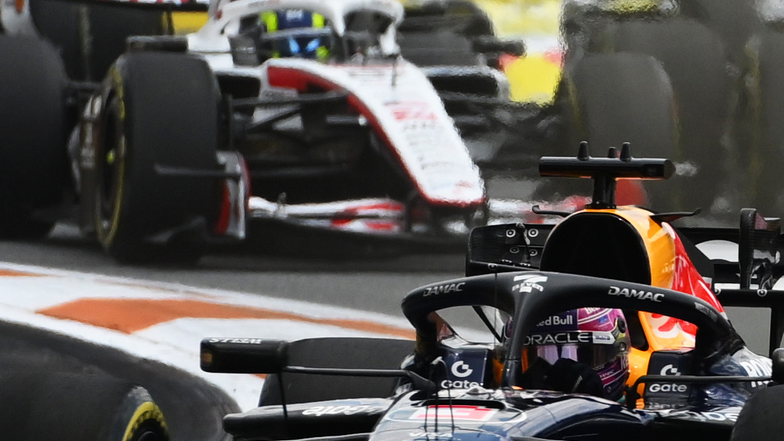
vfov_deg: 0.8
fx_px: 30021
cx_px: 1183
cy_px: -110
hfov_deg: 1.5
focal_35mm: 1444
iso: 250
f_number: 4
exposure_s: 1/2500
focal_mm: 200
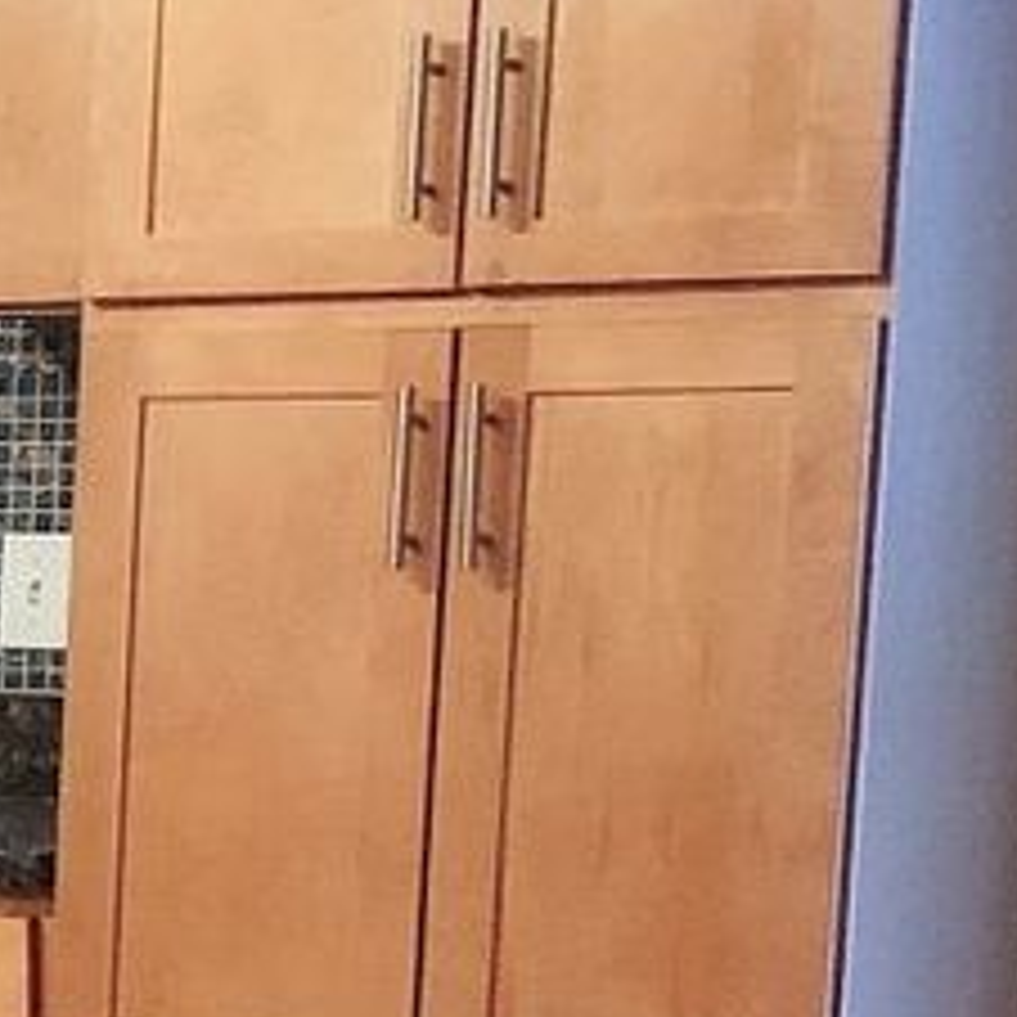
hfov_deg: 8.8
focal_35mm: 158
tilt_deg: -7.5
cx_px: -2196
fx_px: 5252
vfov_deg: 10.9
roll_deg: +1.0
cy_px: 1192
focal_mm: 4
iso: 100
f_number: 1.8
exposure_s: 1/12
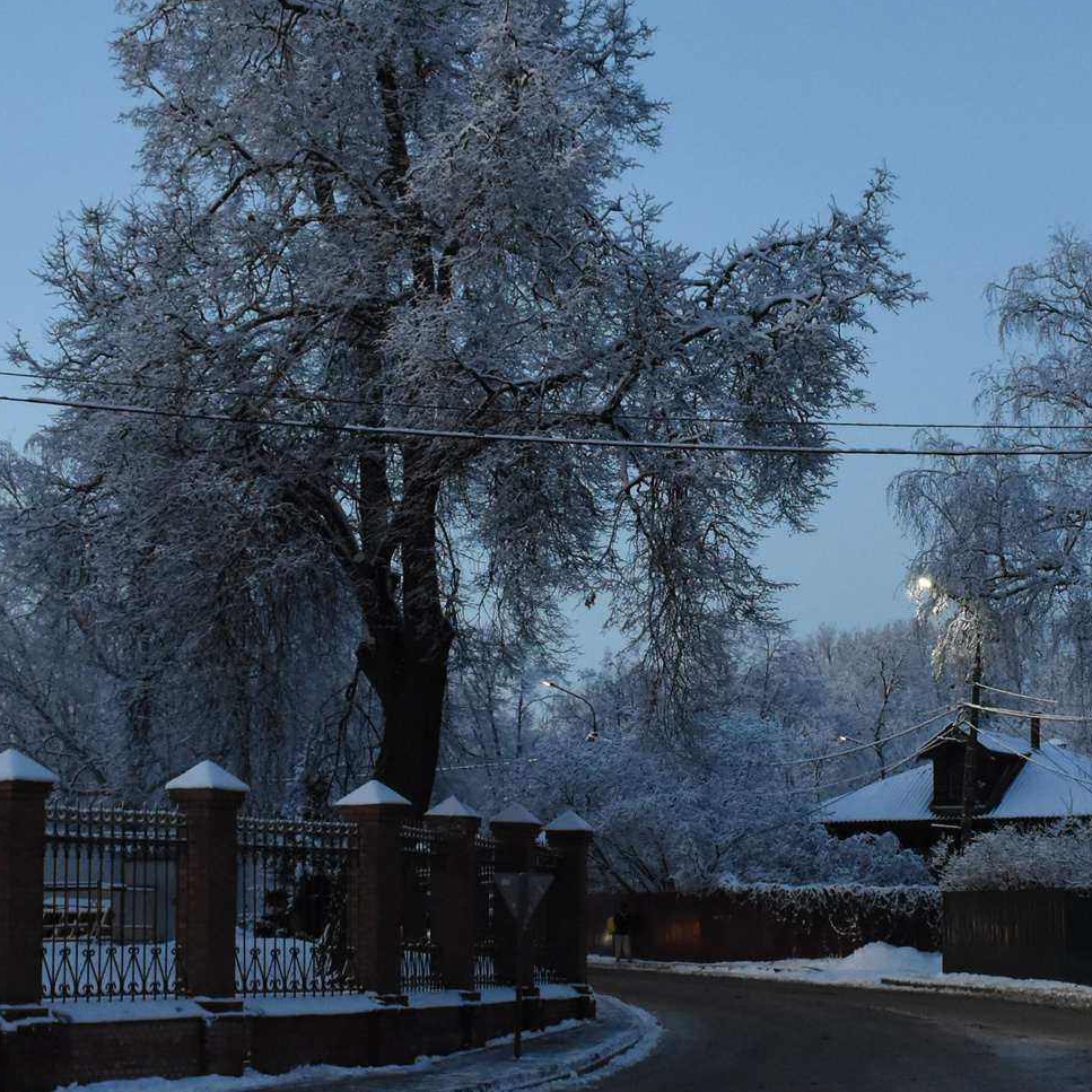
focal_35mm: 81
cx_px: 892
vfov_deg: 21.4
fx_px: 2891
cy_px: 591
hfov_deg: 21.1
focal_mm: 24
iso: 2500
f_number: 7.1
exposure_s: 1/100
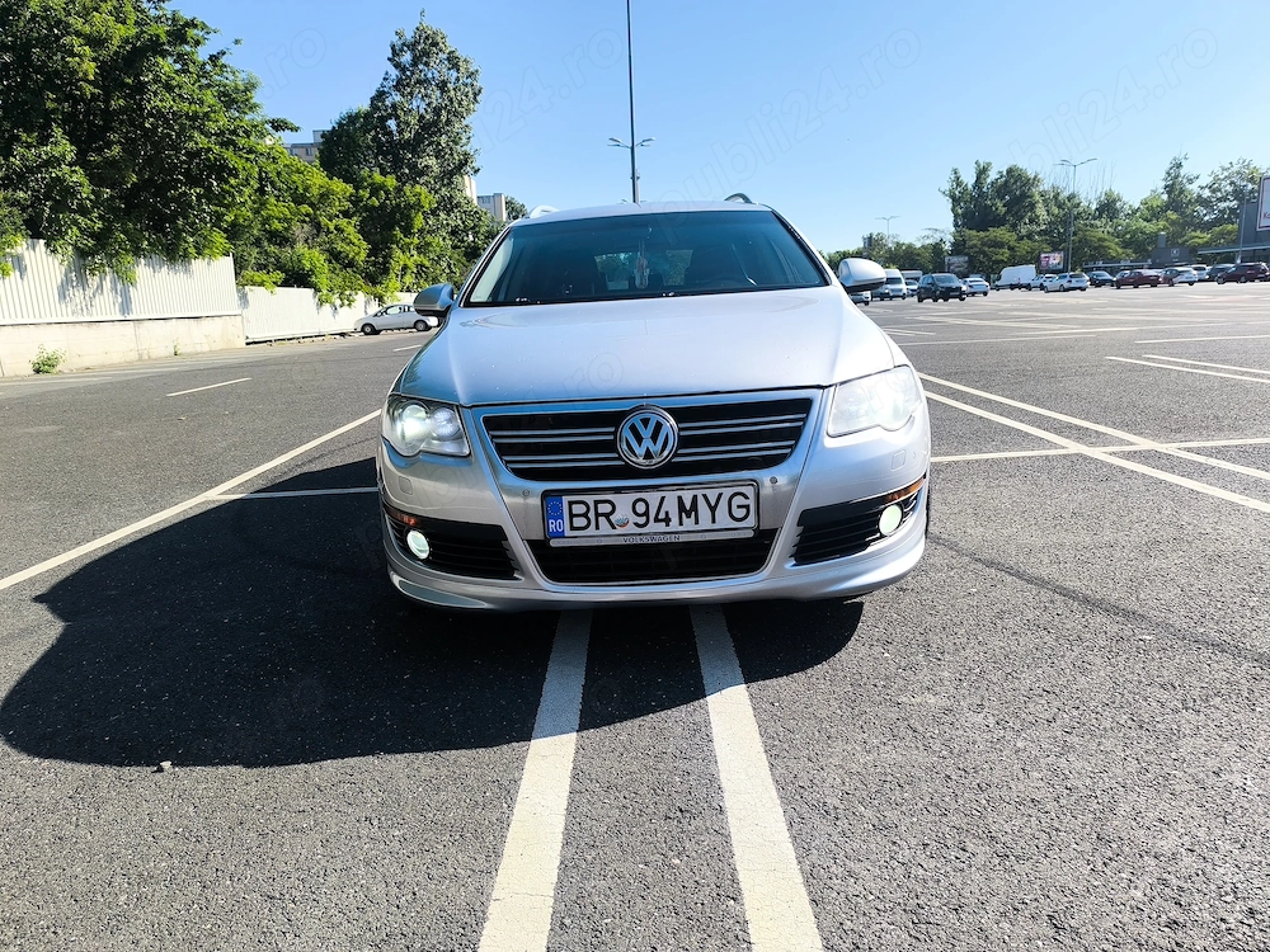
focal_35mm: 23
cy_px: 476
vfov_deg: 58.9
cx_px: 635
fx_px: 844
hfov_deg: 73.9
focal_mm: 6.14
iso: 50
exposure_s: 1/1099
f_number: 1.65
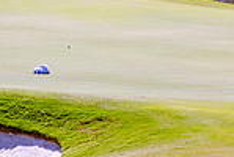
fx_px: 3471
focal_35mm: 533
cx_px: -121
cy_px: -3
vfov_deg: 2.6
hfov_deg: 3.8
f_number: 4
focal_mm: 85
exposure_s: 1/1000
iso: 100
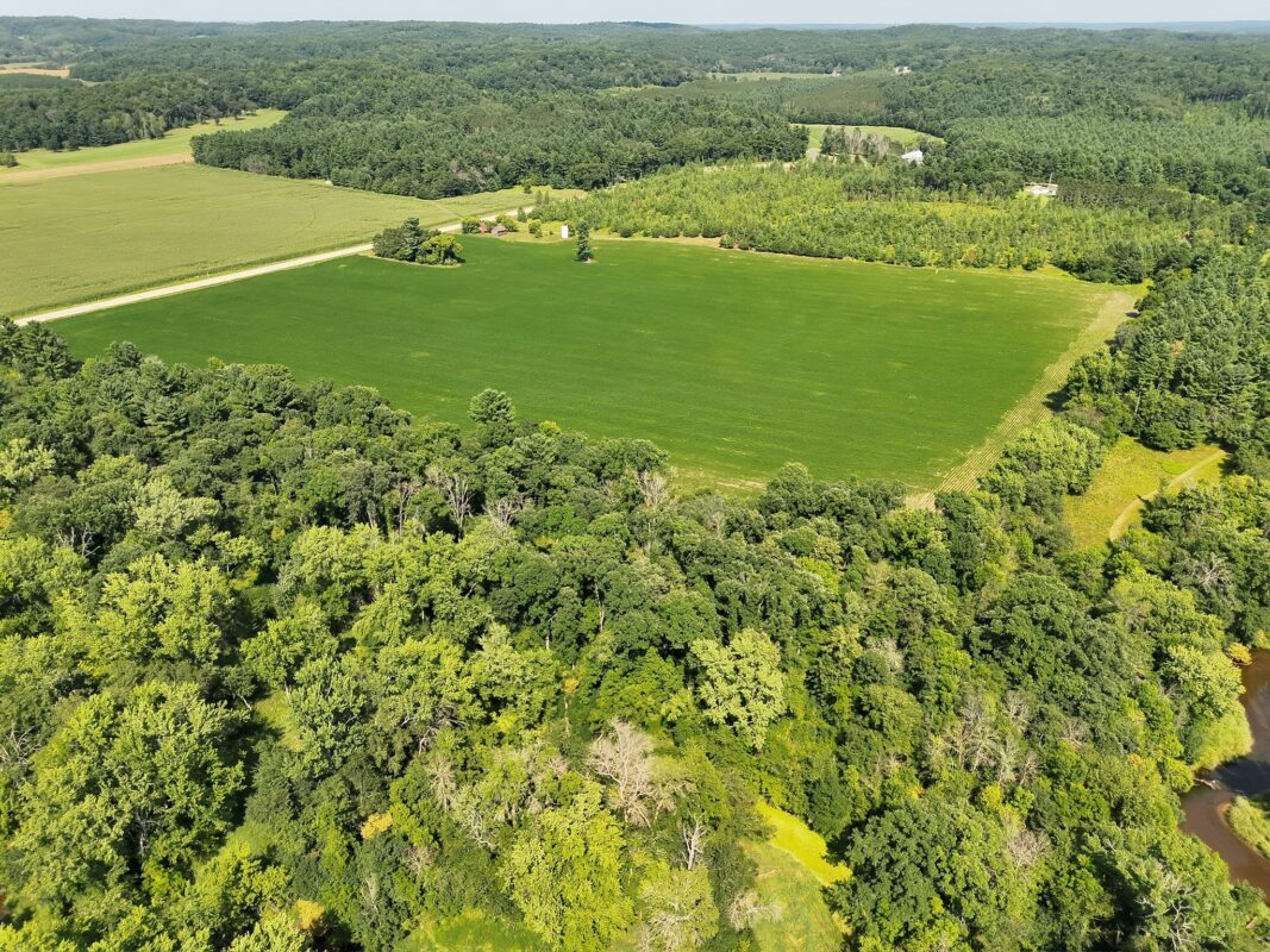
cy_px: 476
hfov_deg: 71.6
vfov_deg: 56.8
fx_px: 880
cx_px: 635
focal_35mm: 24
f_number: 1.7
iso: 150
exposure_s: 1/2500
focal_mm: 6.72
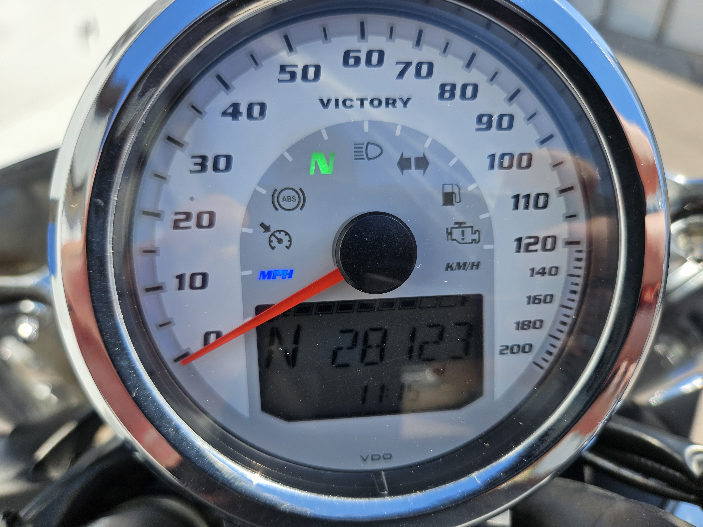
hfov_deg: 73.9
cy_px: 264
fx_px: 467
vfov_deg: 58.9
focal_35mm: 23
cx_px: 352
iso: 25
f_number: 1.8
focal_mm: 5.4
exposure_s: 1/976
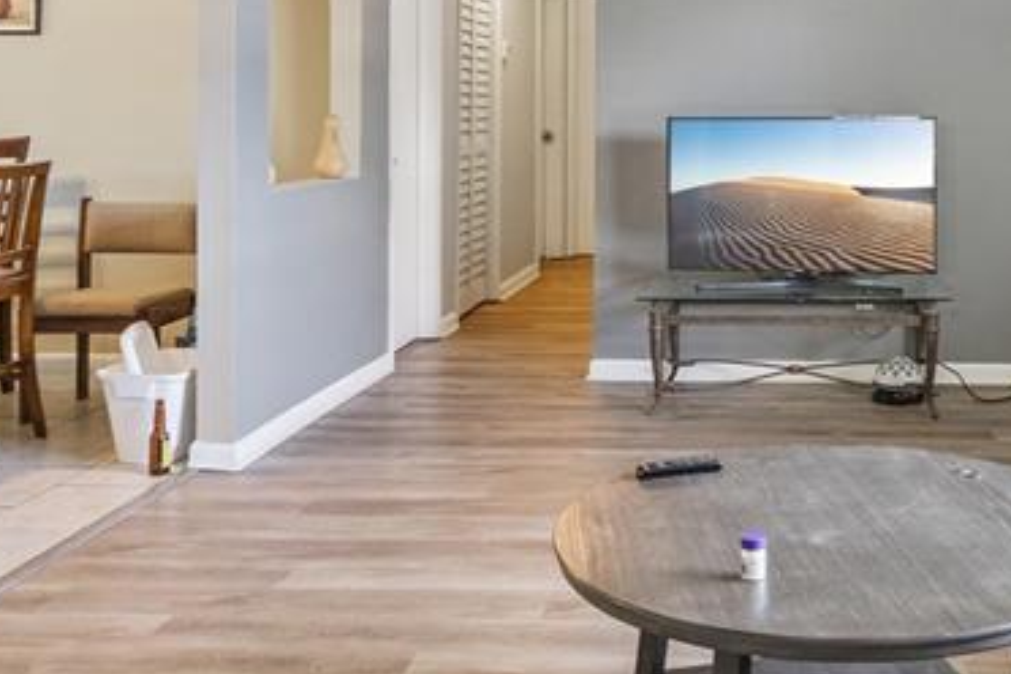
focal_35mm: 44
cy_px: 129
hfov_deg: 42.8
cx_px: 785
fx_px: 1236
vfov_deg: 29.8
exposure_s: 1/40
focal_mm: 16
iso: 1250
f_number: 8
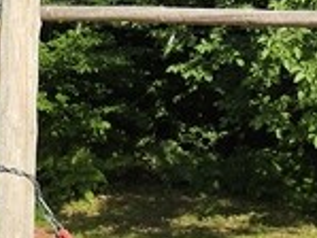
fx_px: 1448
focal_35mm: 158
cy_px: -159
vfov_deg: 9.1
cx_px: 230
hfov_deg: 12.5
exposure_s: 1/439
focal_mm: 6.3
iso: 12
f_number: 1.7
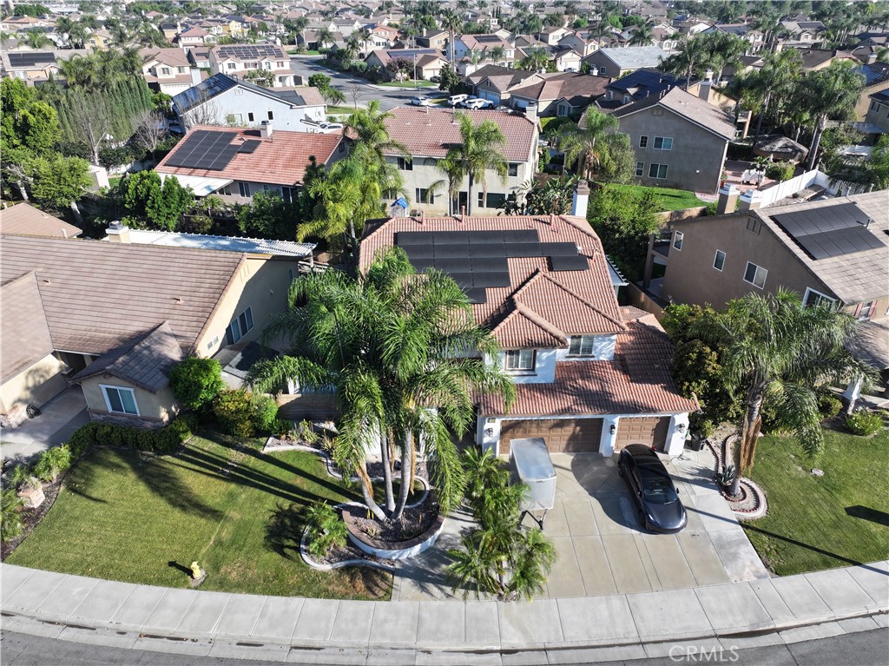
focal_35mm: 24
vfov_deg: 56.8
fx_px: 616
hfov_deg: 71.6
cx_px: 444
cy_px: 333
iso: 120
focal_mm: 12.29
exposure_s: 1/1250
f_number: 2.8
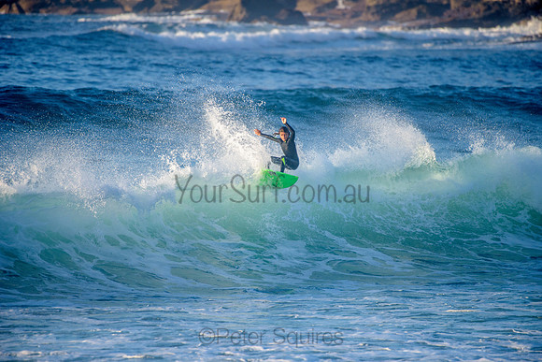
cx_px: 271
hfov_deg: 4.1
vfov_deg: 2.8
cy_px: 181
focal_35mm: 500
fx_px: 7529
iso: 500
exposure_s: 1/2000
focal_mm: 500
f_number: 5.6
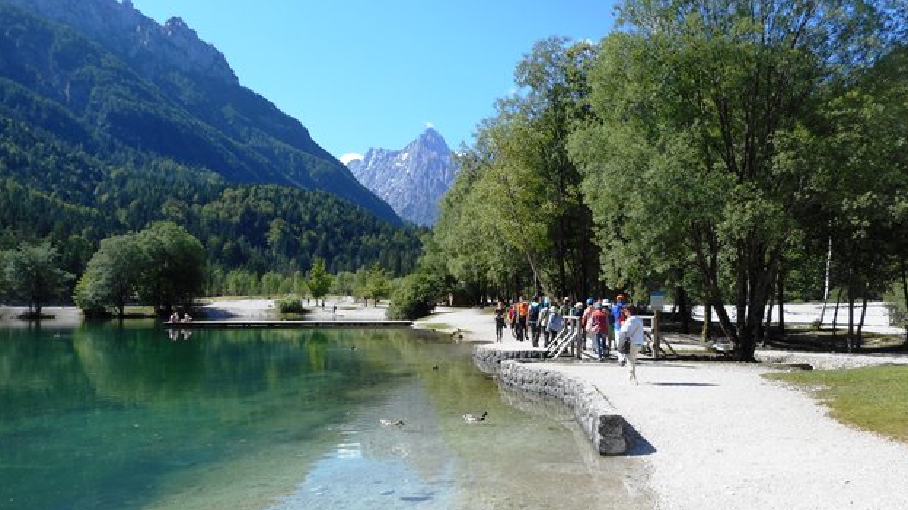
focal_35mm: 28
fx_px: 674
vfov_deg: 41.5
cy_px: 262
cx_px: 456
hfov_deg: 67.9
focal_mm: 4.5
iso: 80
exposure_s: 1/400
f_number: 3.7
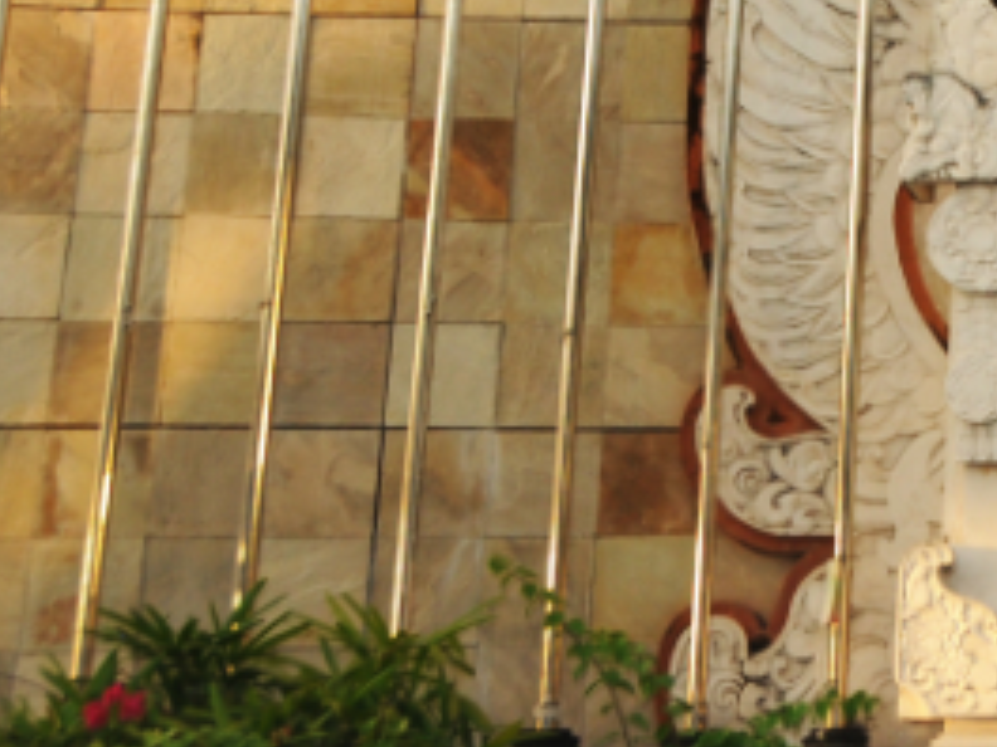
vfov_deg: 11.8
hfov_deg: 14.9
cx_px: 1635
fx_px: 3456
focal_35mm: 120
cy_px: -370
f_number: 7.1
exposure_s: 1/250
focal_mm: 22
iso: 250
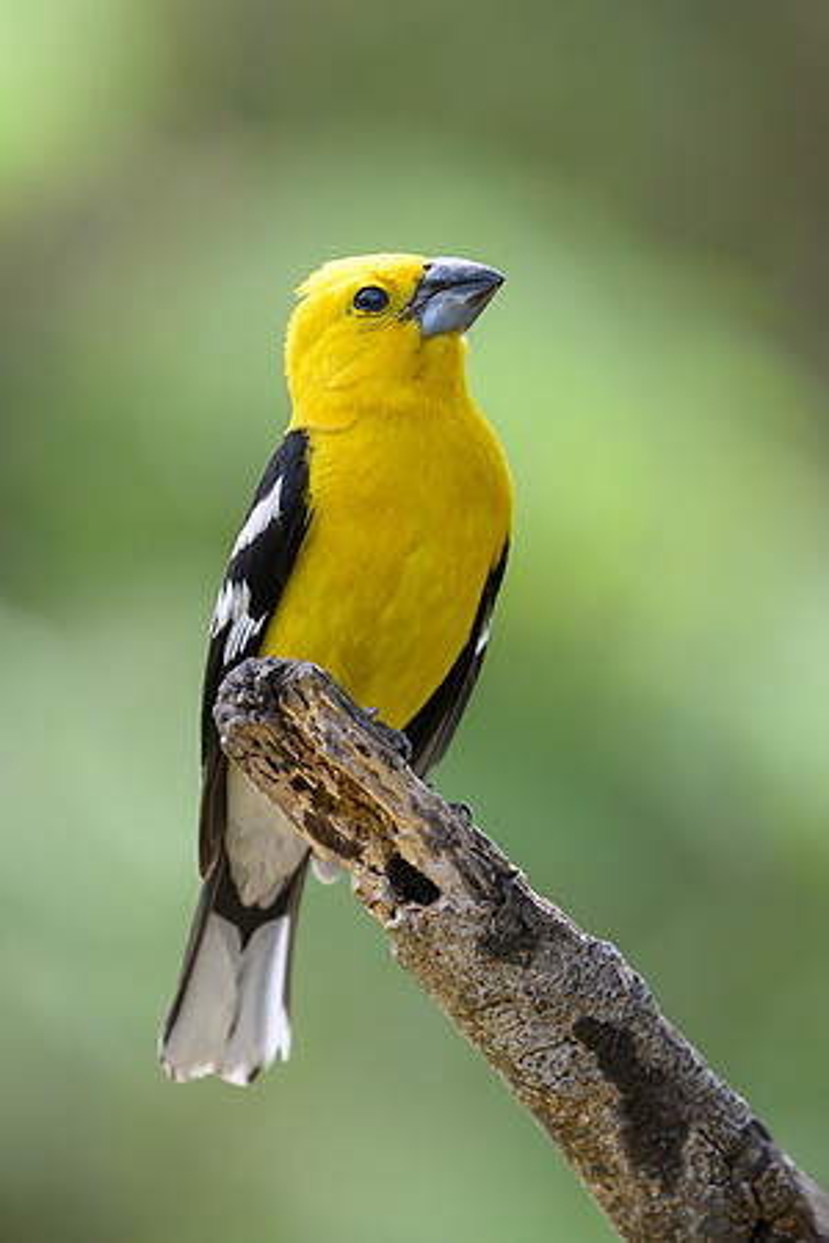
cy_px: 515
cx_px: 534
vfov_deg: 1.9
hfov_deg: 1.3
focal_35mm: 1089
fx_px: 37597
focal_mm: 560
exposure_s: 1/1250
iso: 450
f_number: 4
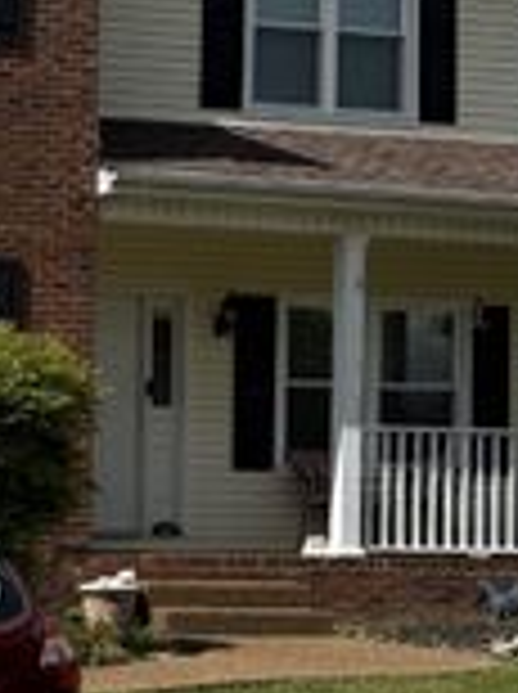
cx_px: -270
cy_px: 457
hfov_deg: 13.3
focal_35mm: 104
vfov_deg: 18.9
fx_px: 2081
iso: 80
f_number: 1.78
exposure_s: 1/6173
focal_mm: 6.76
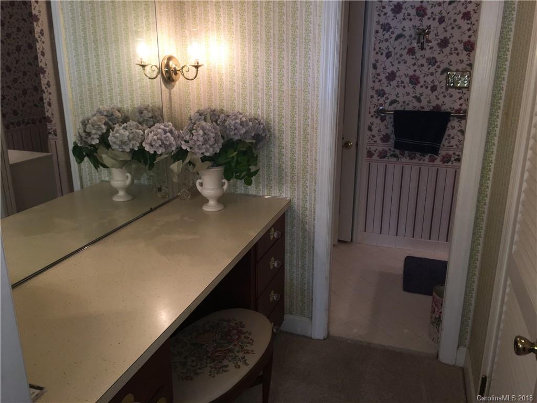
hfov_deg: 61.7
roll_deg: +0.6
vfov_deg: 48.2
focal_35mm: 29
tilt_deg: -14.9
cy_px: 202
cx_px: 268
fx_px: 450
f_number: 2.2
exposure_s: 1/30
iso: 40
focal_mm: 4.15
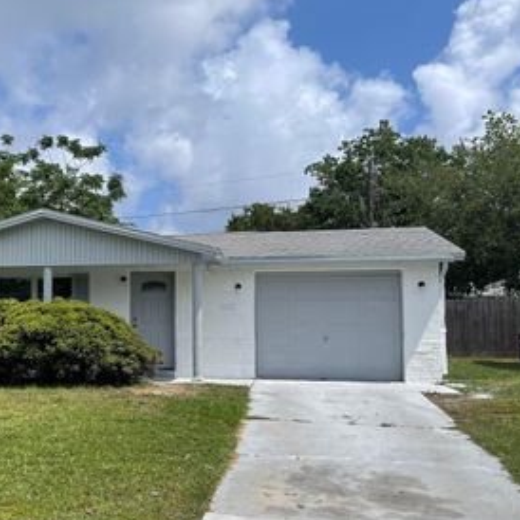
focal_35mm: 42
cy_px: 293
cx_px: 76
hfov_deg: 38.0
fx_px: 714
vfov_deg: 40.0
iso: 32
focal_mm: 5.1
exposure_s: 1/5128
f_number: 1.6
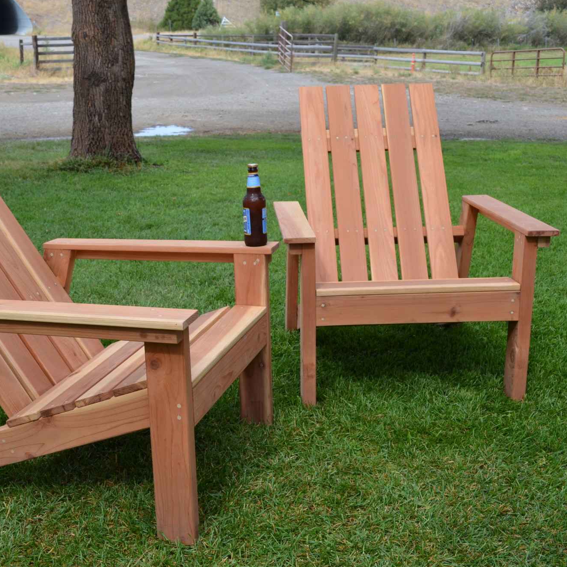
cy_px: 286
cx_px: 186
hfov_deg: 38.7
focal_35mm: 43
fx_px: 797
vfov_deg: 39.2
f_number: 8
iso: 200
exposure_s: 1/250
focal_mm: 22
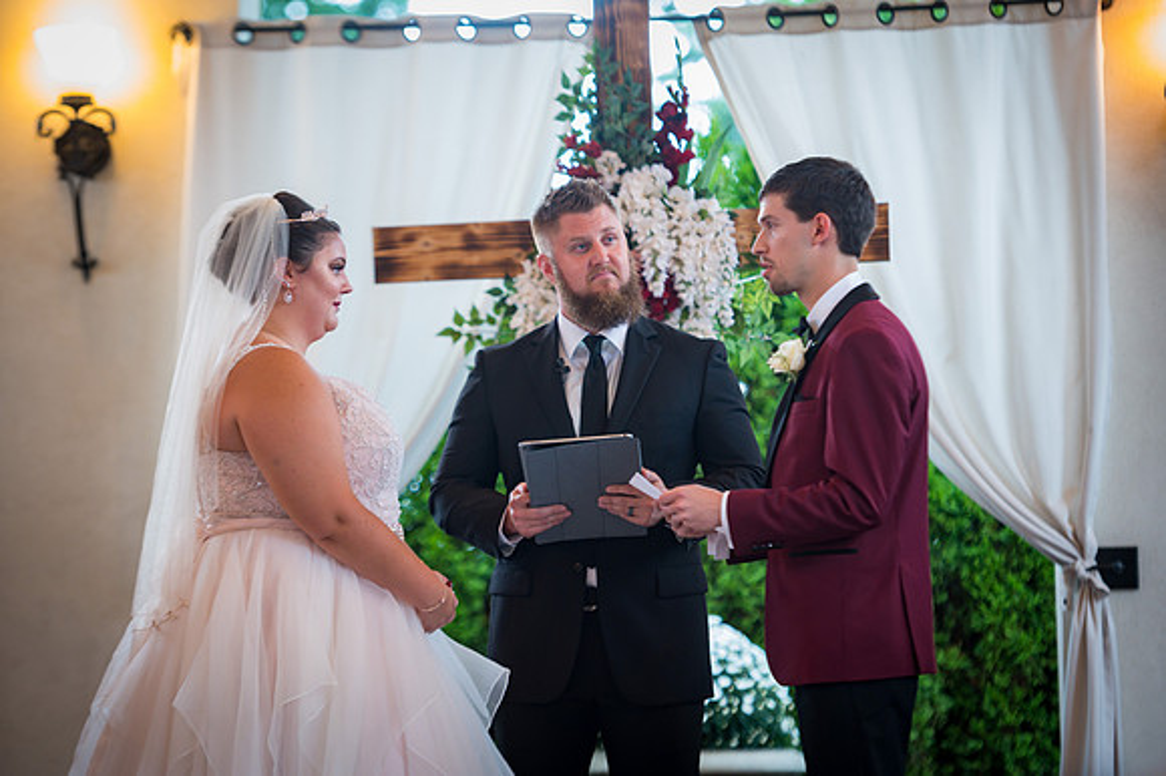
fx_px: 4208
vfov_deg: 10.5
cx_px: 583
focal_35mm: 130
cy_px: 388
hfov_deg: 15.8
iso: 1100
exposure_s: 1/45
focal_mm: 130
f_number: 2.8
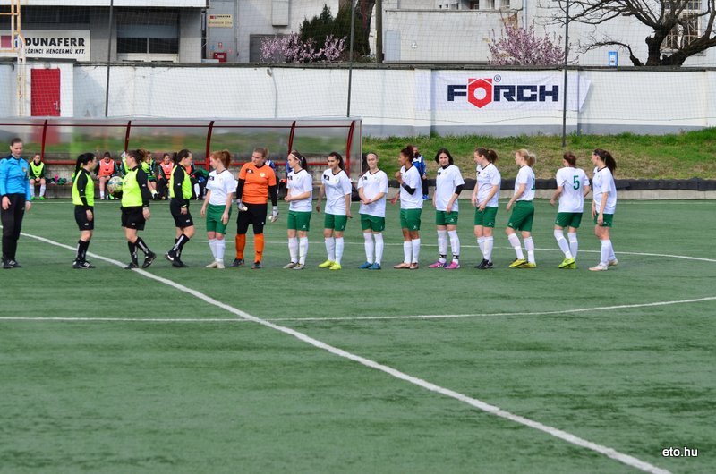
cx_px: 358
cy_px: 237
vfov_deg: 9.1
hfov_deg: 13.7
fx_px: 2977
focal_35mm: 150
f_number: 5.6
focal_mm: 100
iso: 200
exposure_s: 1/640
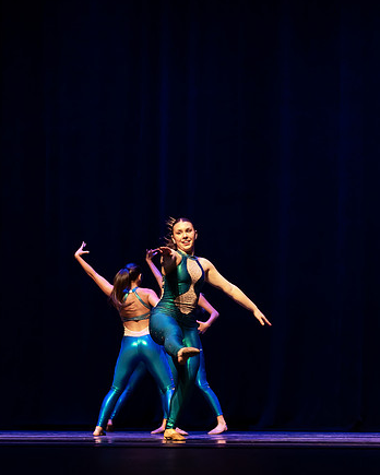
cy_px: 311
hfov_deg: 13.5
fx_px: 1603
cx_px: 186
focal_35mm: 114
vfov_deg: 16.8
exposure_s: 1/640
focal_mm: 59
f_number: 2.8
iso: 3200
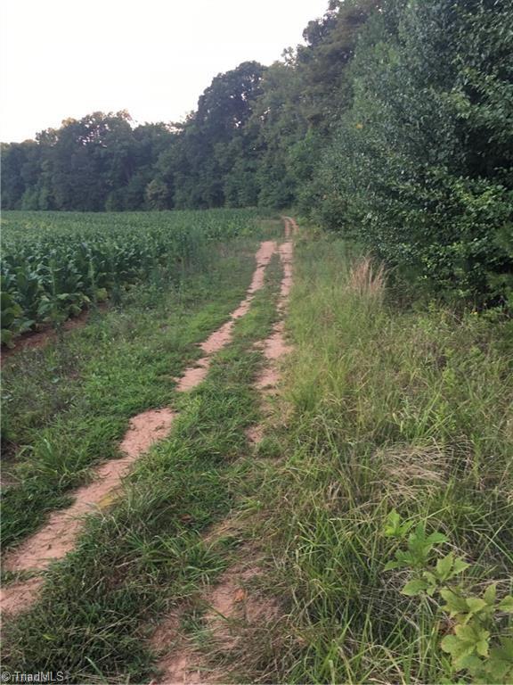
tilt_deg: -11.7
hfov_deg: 48.2
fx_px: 573
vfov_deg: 61.7
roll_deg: -1.2
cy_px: 342
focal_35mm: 29
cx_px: 256
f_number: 2.2
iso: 25
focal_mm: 4.15
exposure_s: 1/30
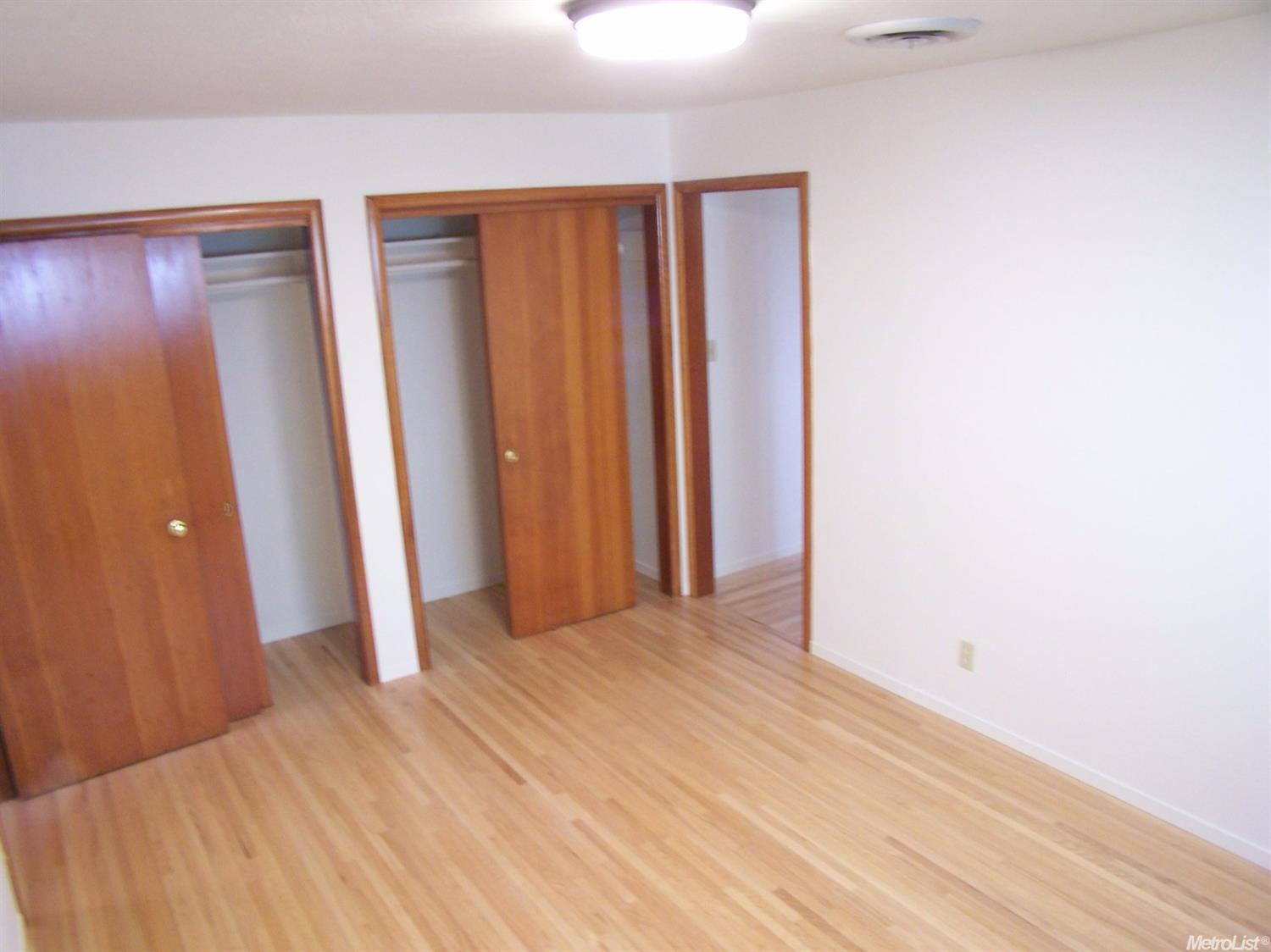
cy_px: 476
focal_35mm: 38
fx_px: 1395
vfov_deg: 37.7
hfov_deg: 49.0
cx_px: 636
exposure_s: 1/8
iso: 140
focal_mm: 6.3
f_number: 2.8
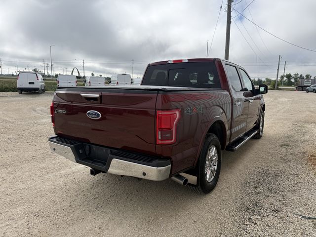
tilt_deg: -8.7
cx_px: 158
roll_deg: -1.4
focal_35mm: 24
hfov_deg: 71.6
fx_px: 219
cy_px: 118
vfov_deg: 56.8
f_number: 1.78
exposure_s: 1/6711
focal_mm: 6.76
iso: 100
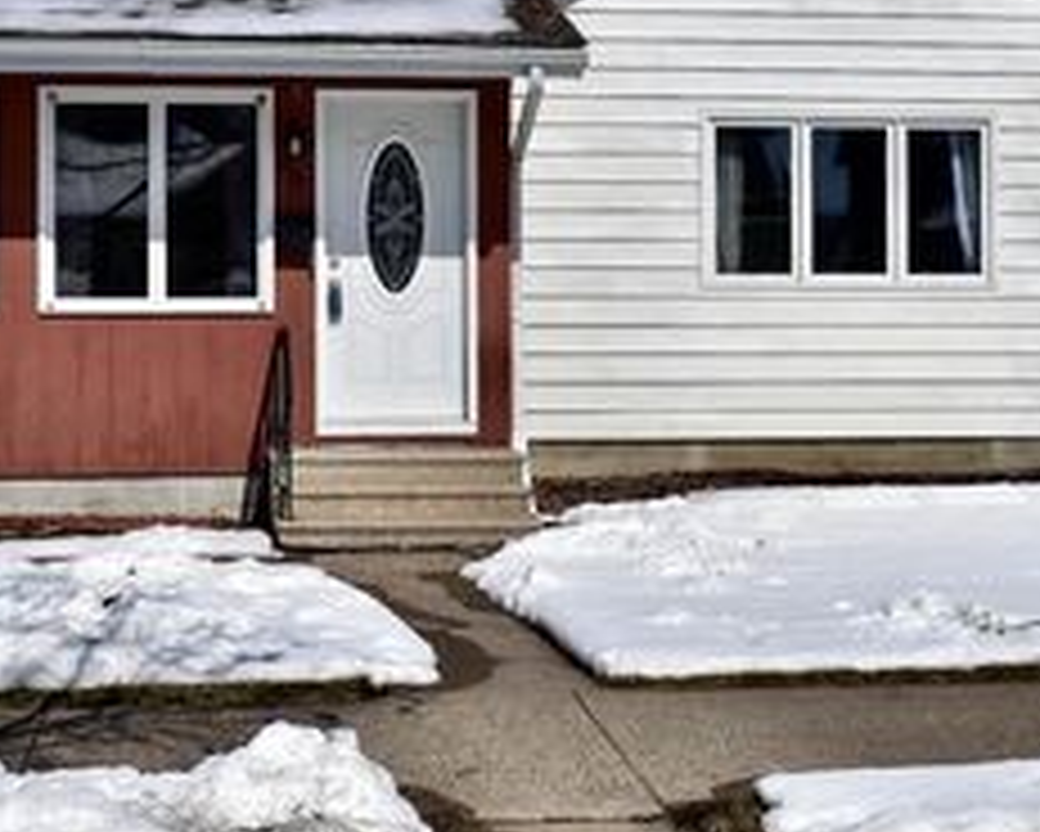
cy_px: 245
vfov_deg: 21.7
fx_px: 2156
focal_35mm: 70
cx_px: 473
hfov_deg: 27.1
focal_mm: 23
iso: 200
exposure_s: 1/1000
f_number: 10
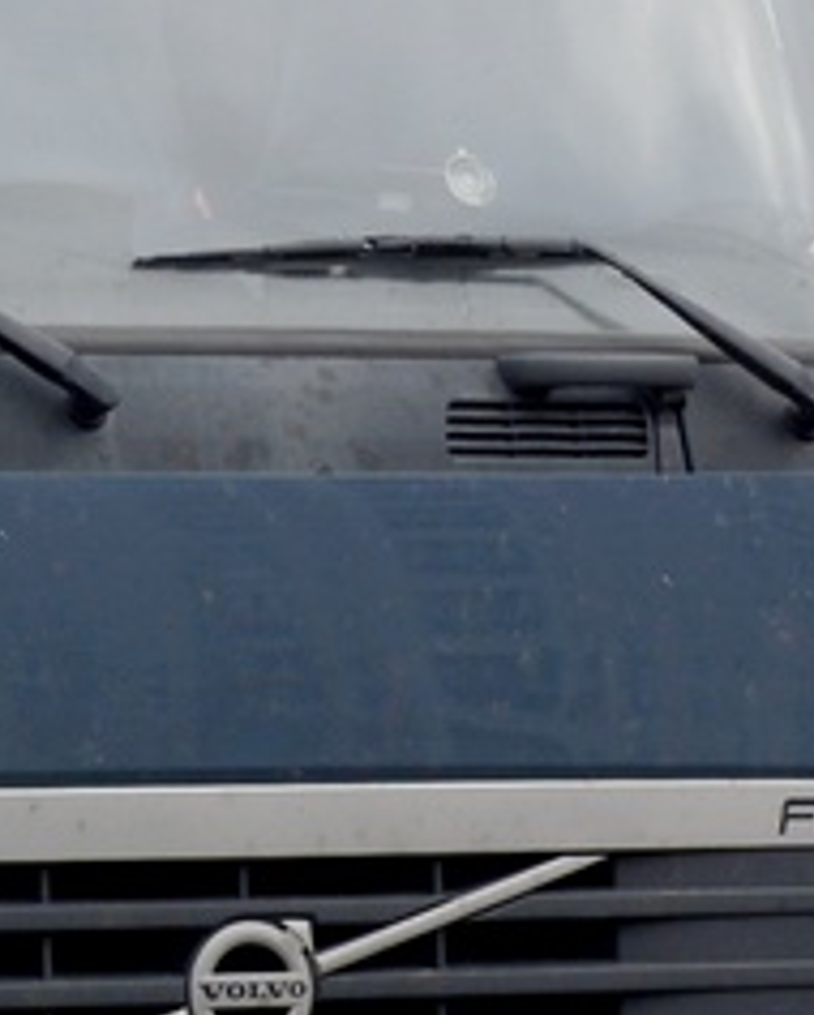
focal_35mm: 185
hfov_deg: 8.1
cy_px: 561
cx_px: -621
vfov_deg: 10.4
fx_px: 5564
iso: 180
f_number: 8
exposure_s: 1/250
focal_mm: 26
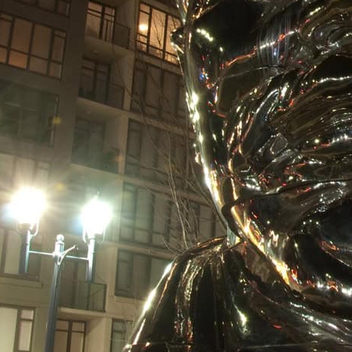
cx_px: 373
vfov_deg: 21.2
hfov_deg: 20.8
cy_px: 31
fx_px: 920
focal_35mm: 80
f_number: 13
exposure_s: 30
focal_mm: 18
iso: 100
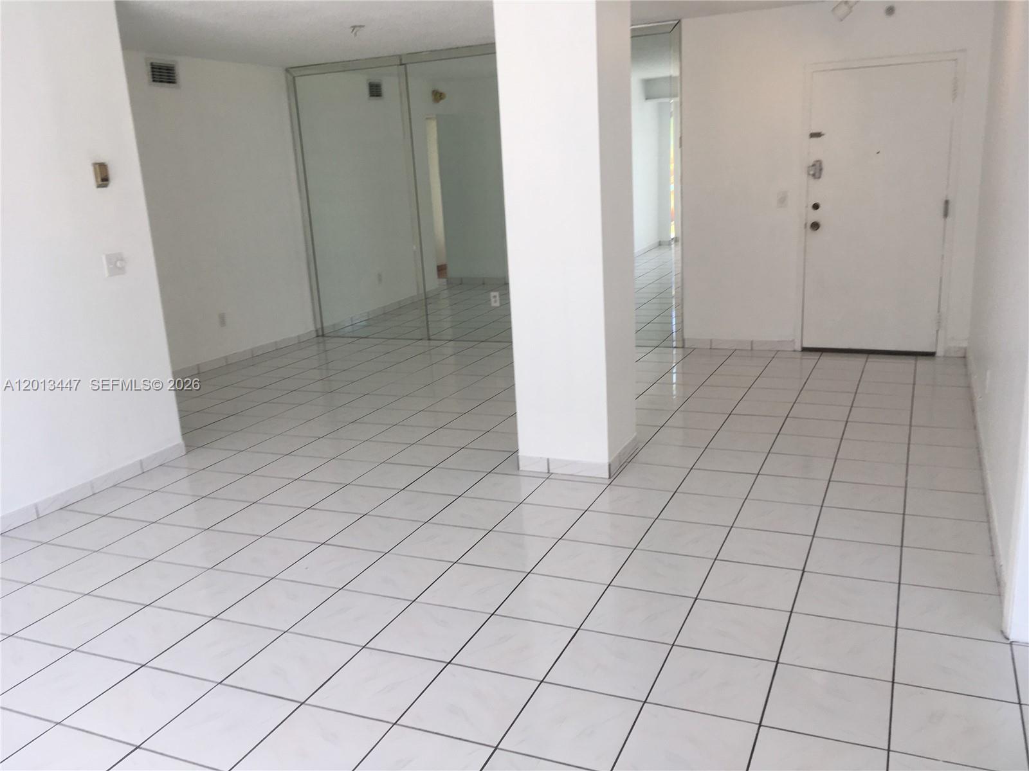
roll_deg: +3.4
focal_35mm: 29
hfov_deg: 61.7
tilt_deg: -16.8
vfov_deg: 48.2
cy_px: 386
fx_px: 862
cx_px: 514
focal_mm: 4.15
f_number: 2.2
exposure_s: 1/120
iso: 32
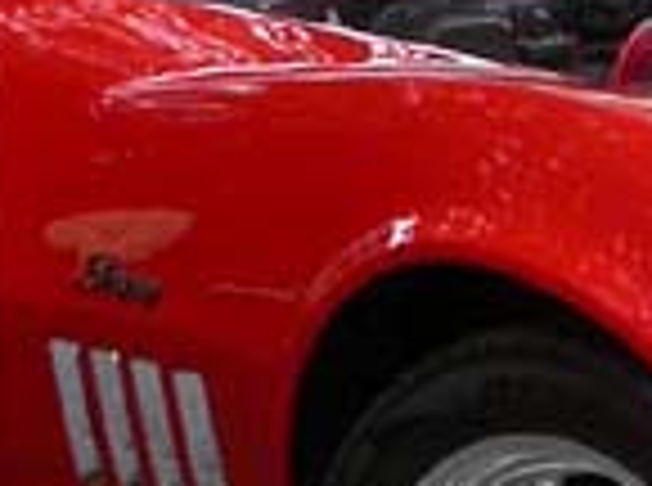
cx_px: 414
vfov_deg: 5.5
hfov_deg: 7.4
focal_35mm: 269
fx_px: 5054
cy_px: 86
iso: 100
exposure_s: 1/141
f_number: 4.7
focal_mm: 7.85
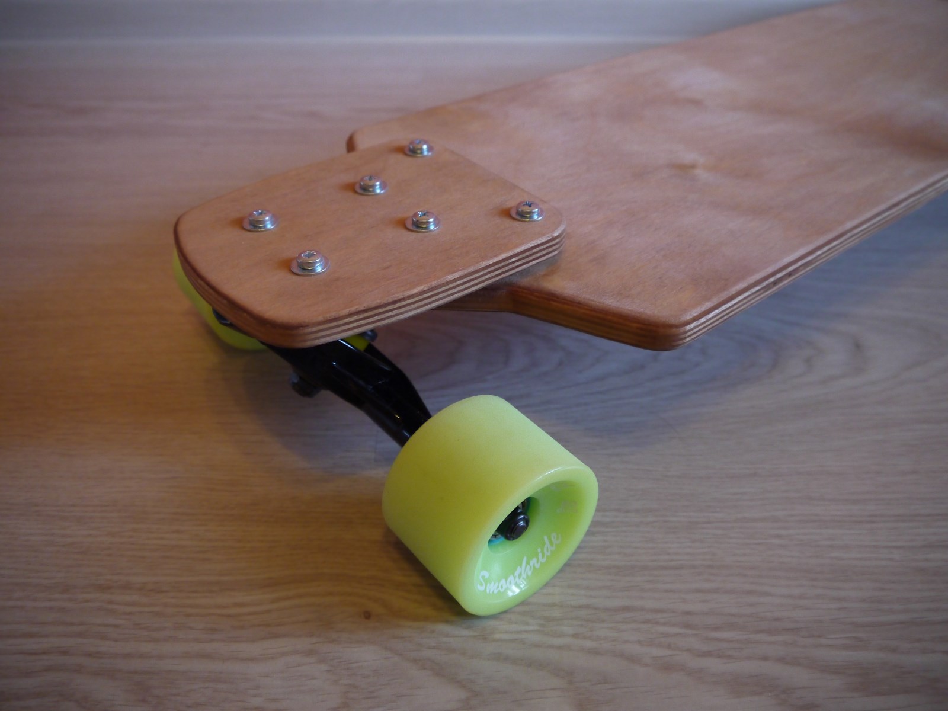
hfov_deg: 63.4
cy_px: 356
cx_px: 474
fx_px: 767
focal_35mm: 28
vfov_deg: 49.7
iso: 800
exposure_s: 1/60
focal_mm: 14
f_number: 3.5
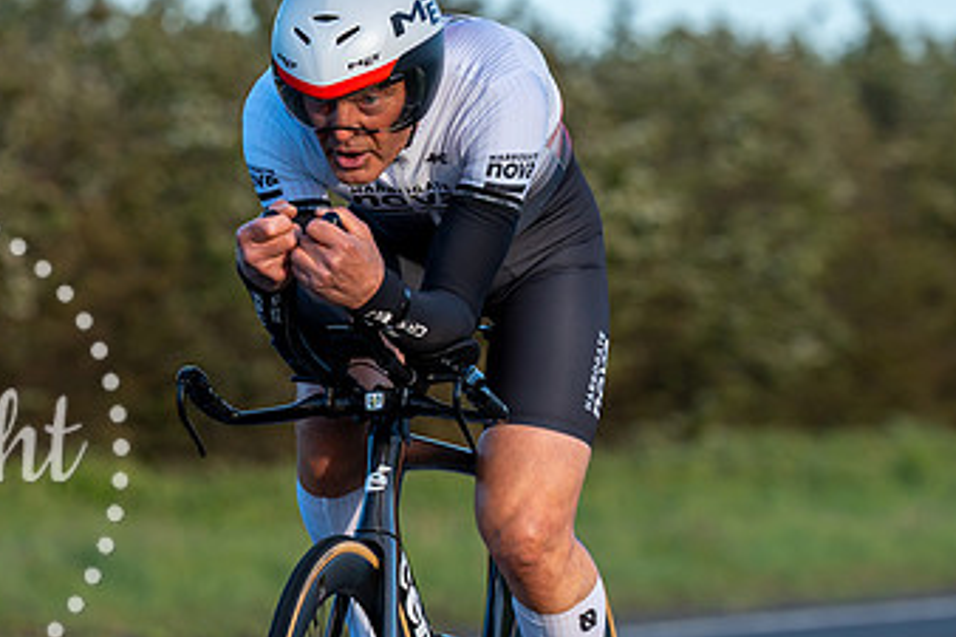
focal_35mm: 337
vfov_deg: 4.1
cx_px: 408
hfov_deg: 6.1
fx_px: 8944
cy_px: 119
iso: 200
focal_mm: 146
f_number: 3.5
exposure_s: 1/1000
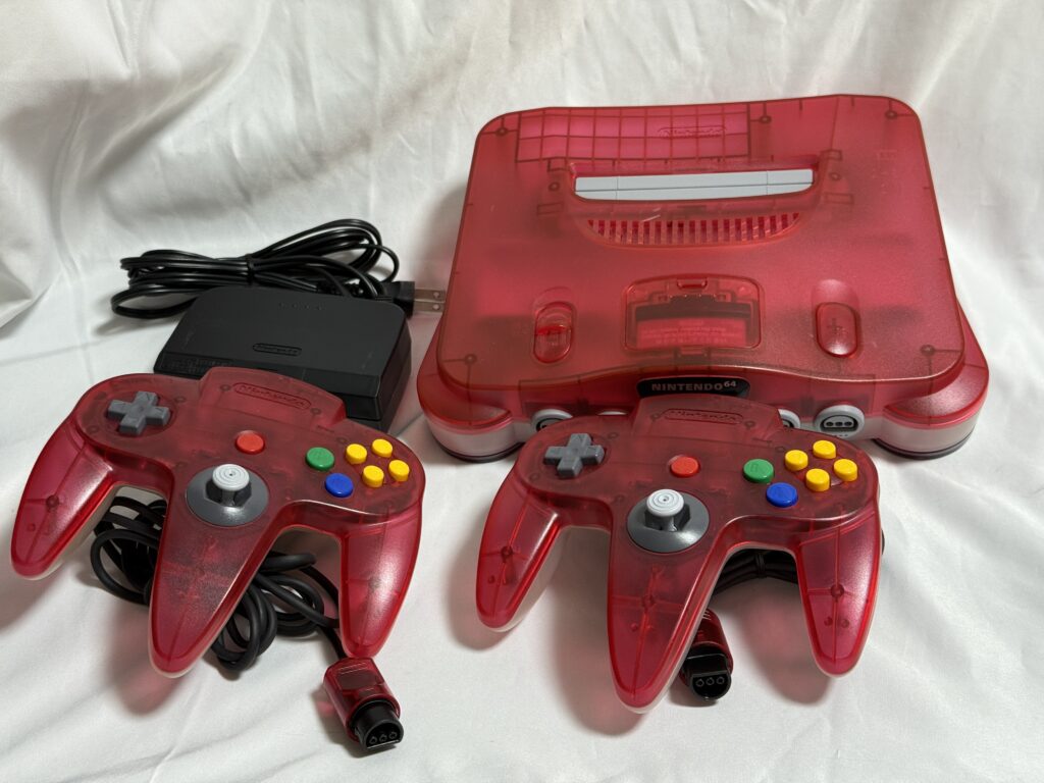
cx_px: 522
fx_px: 1448
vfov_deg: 30.3
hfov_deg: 39.7
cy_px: 392
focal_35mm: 48
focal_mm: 6.76
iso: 100
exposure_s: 1/59
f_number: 1.78
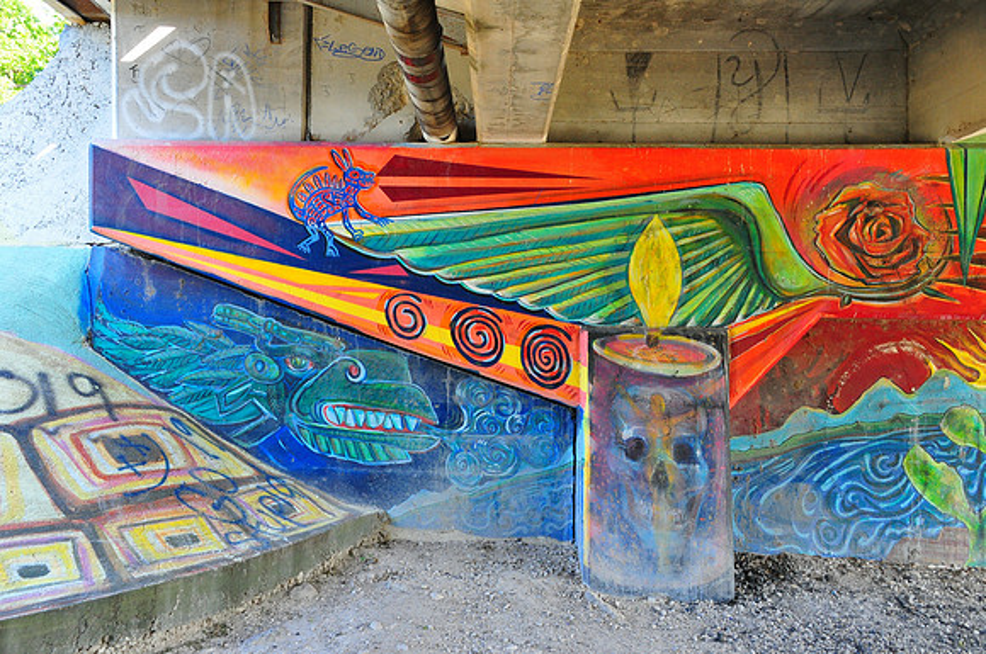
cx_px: 493
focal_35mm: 39
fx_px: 1067
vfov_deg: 34.1
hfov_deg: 49.6
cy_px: 327
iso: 800
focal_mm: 26
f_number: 6.3
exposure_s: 1/160
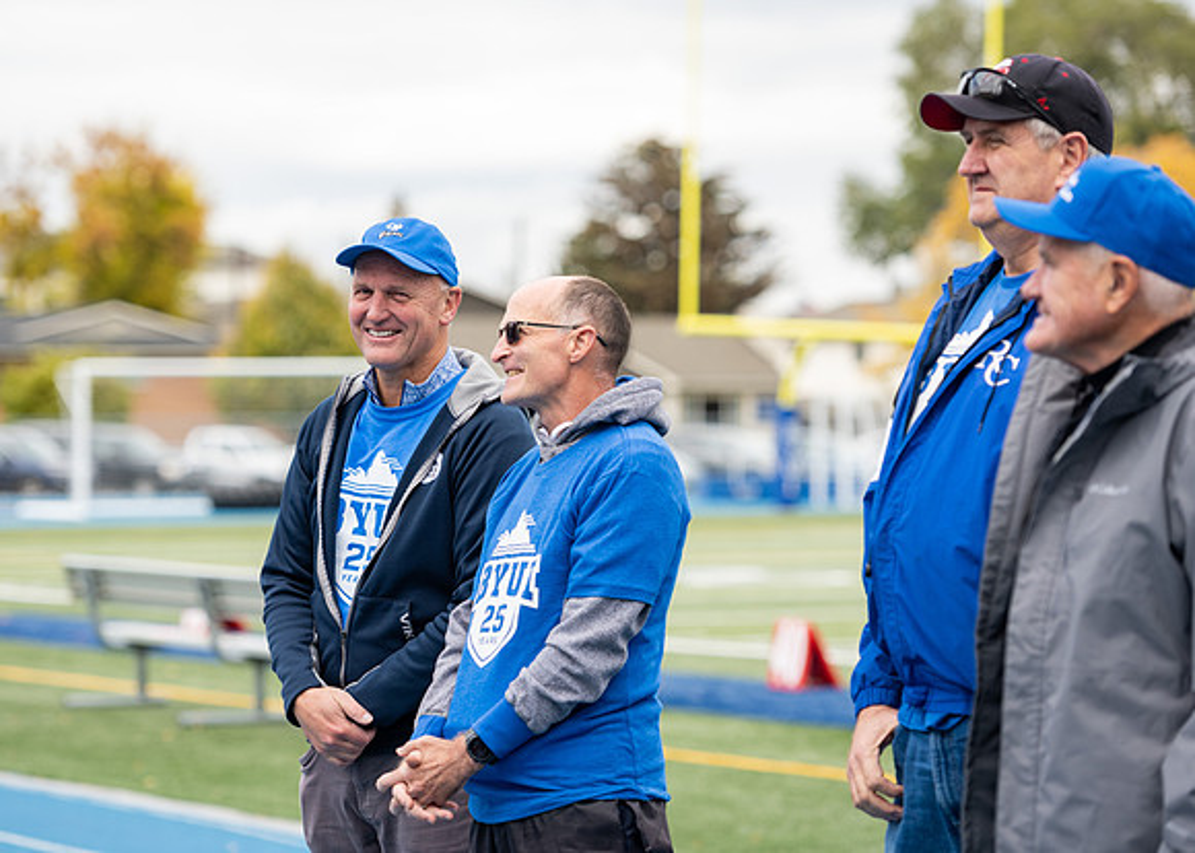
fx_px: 4784
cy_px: 414
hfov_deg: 14.2
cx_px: 489
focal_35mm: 141
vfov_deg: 10.2
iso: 125
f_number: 2.8
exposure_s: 1/800
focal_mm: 122
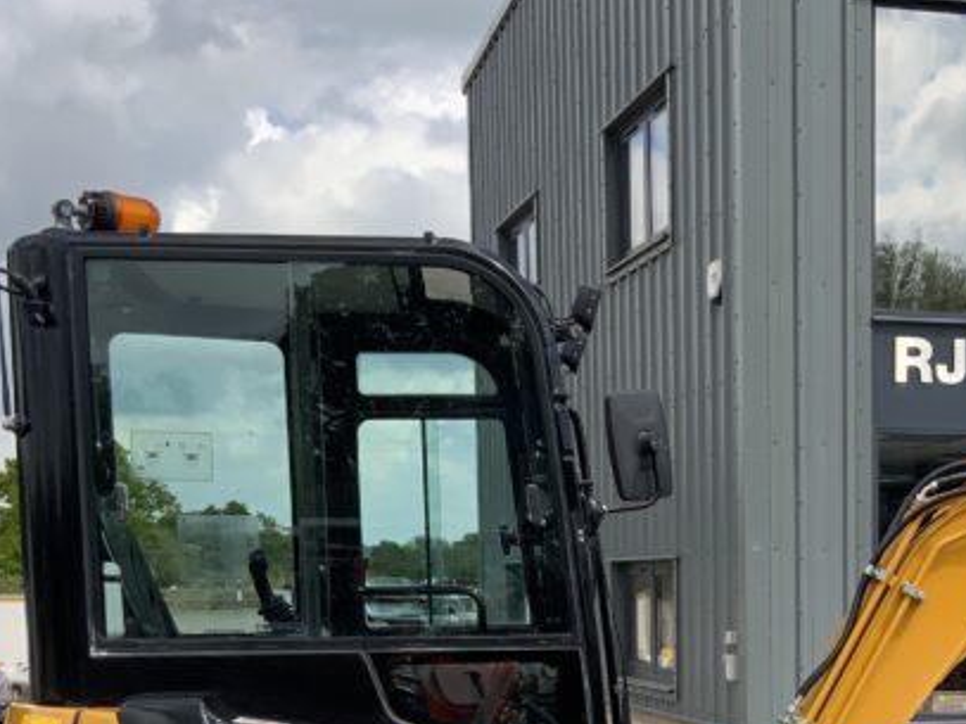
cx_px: 809
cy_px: 788
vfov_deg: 19.4
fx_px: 2037
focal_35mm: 73
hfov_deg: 26.1
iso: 16
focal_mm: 3
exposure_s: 1/1195
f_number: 1.8
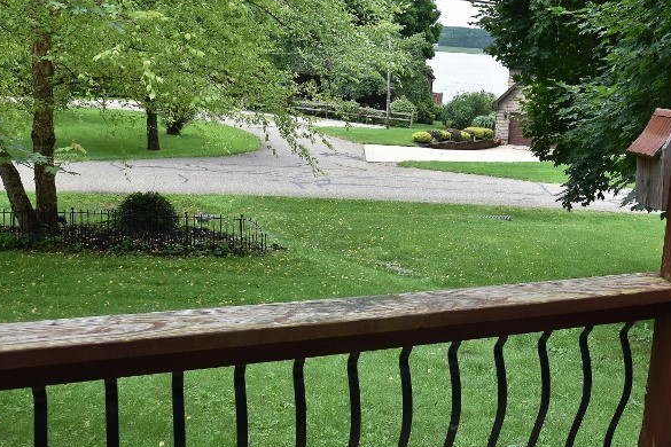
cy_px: 215
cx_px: 448
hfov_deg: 46.6
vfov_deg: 32.6
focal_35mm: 41
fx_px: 764
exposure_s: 1/250
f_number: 8
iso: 400
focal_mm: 20
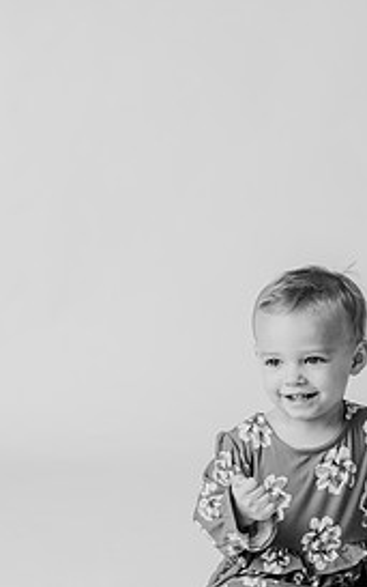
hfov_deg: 15.4
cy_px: 372
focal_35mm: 84
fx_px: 1342
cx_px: 305
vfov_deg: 24.5
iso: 100
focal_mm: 50
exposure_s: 1/160
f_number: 2.8
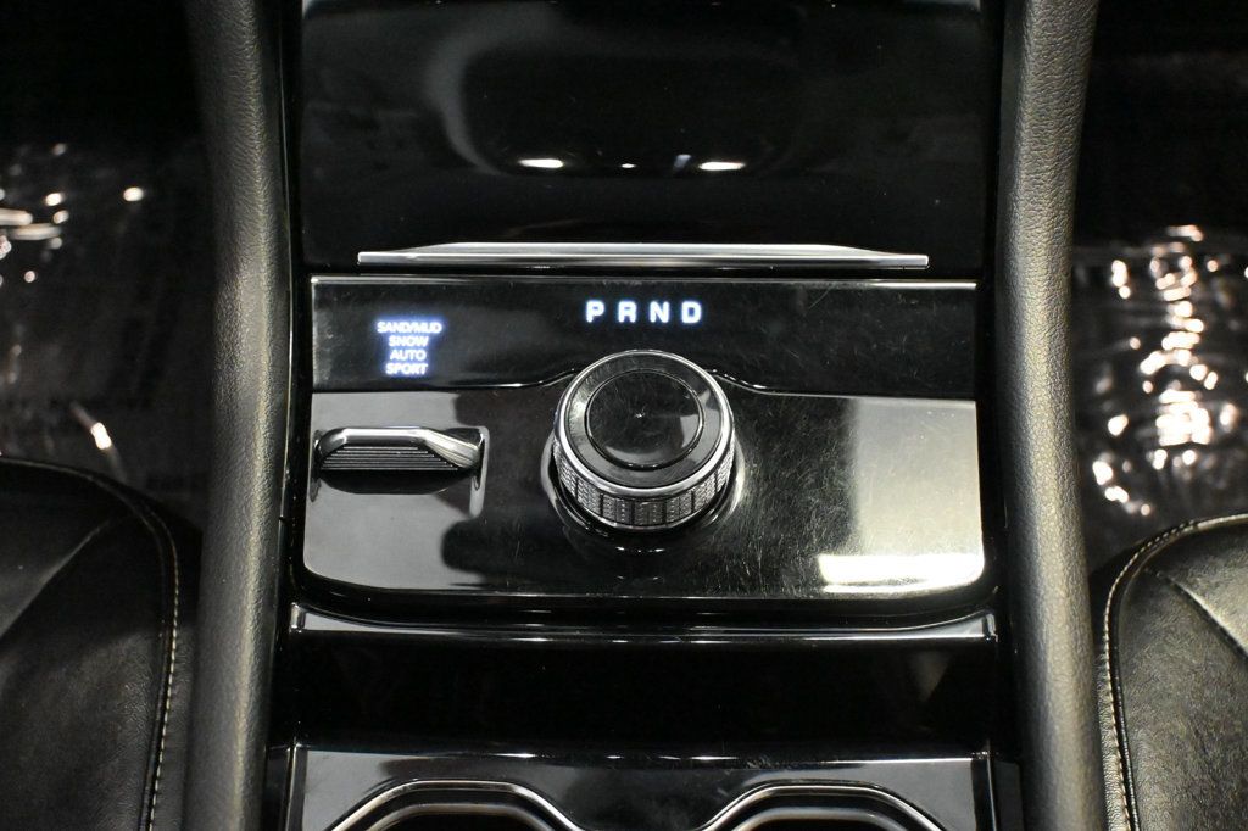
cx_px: 624
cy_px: 416
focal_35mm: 52
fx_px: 1819
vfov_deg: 25.7
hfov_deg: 37.9
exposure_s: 1/60
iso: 12800
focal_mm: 35
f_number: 5.3
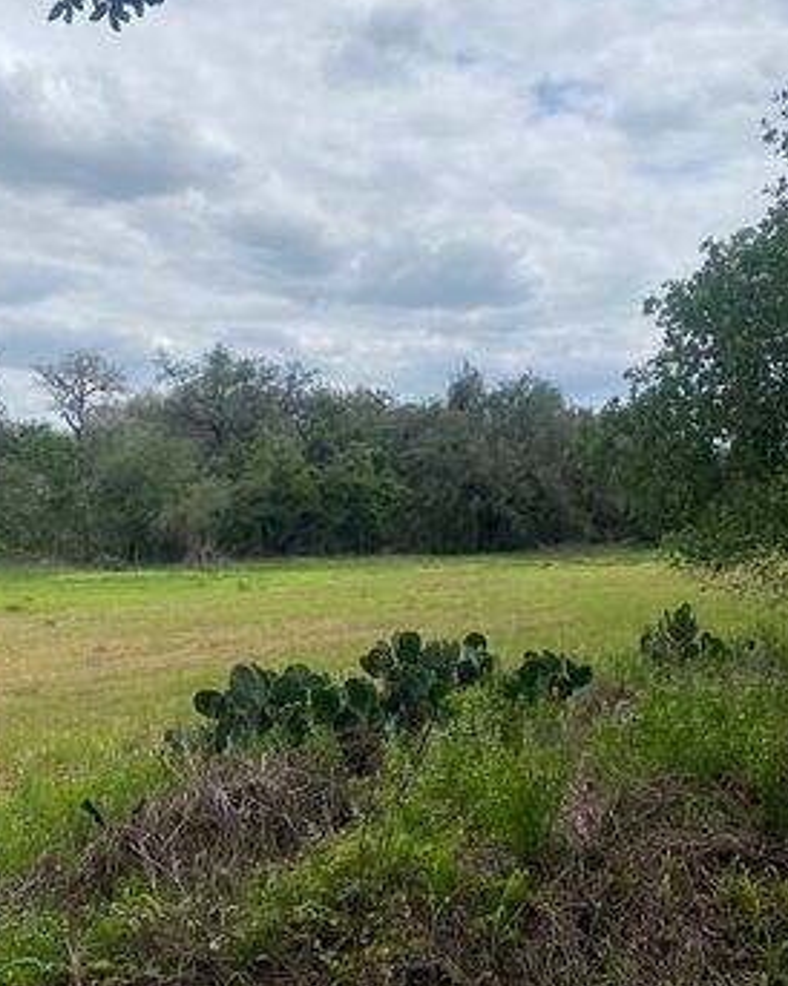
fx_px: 1080
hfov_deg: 40.1
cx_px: 403
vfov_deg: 49.1
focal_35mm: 37
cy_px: 473
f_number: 1.8
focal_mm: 4.25
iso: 32
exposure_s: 1/5495
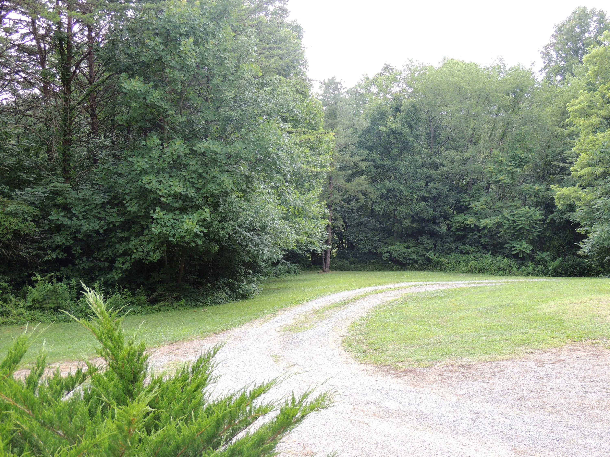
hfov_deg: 46.8
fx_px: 705
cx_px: 305
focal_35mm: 40
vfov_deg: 36.0
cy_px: 228
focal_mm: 7.1
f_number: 3.3
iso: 100
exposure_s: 1/100
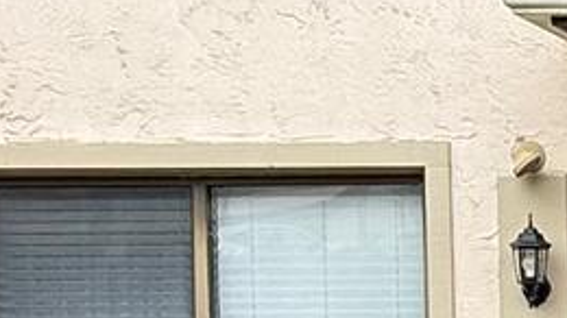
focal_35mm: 120
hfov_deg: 15.9
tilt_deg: -3.0
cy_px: 322
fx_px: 1803
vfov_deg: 10.0
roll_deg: +0.4
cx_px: 922
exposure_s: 1/184
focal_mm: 2.22
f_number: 2.2
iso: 64
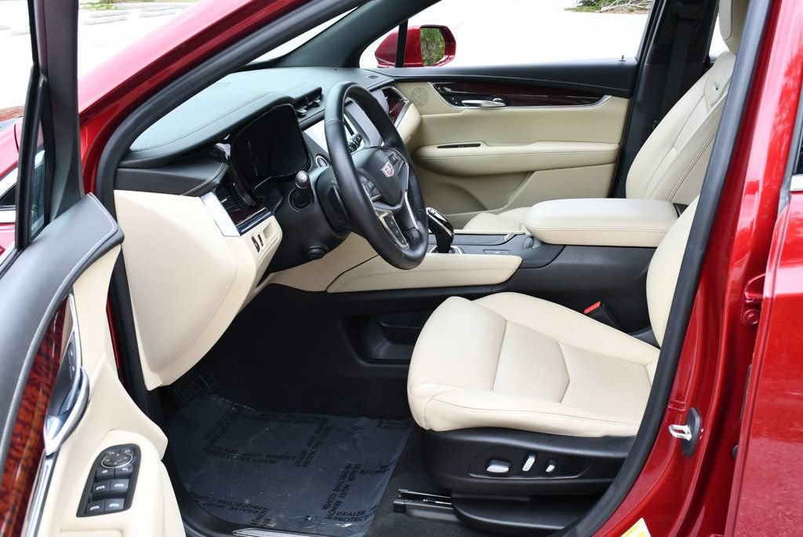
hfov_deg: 53.1
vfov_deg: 36.9
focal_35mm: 36
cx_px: 402
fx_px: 803
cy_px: 268
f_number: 5.6
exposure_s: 1/250
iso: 320
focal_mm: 18
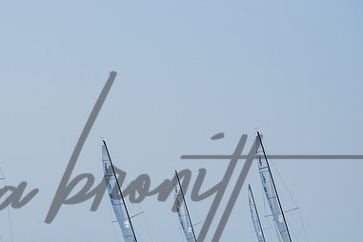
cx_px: 126
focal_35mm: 221
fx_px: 2228
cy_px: 180
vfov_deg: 6.2
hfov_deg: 9.3
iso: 400
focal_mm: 95
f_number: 8
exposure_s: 1/1250
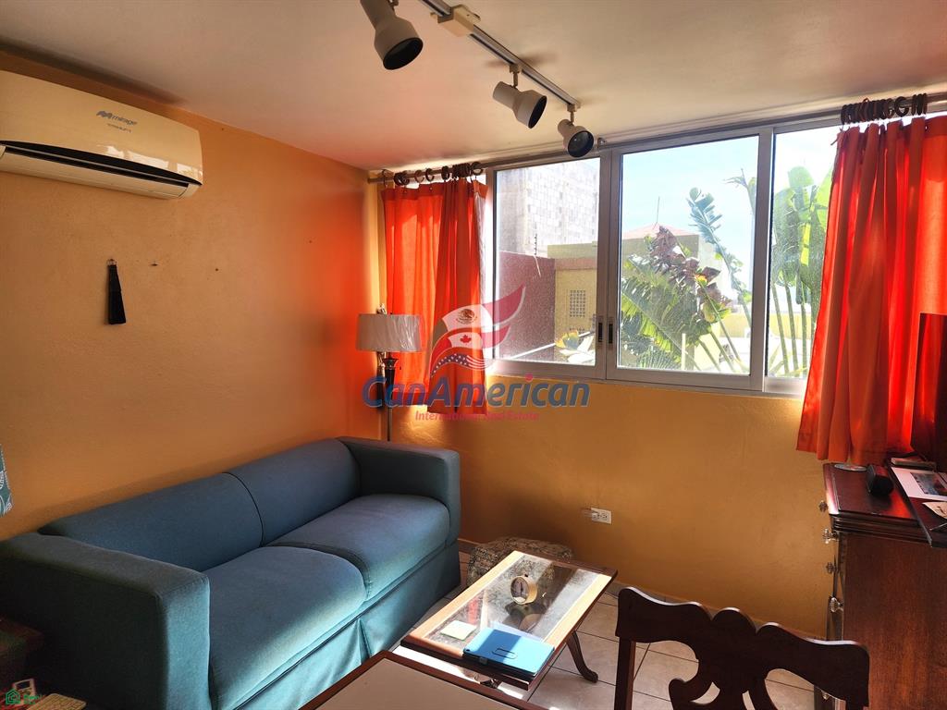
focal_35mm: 23
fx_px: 629
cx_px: 474
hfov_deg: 73.9
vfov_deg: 58.9
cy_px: 355
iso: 12
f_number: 1.8
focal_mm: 6.4
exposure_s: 1/217
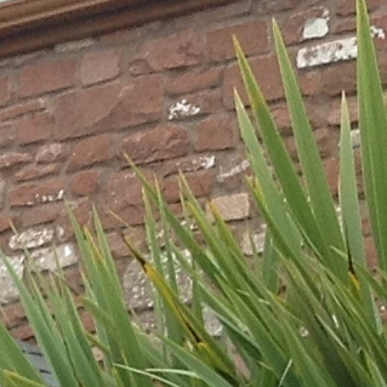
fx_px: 3175
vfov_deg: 6.6
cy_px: 961
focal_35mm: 251
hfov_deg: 6.6
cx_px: -604
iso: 80
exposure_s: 1/60
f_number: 2.4
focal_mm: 4.28
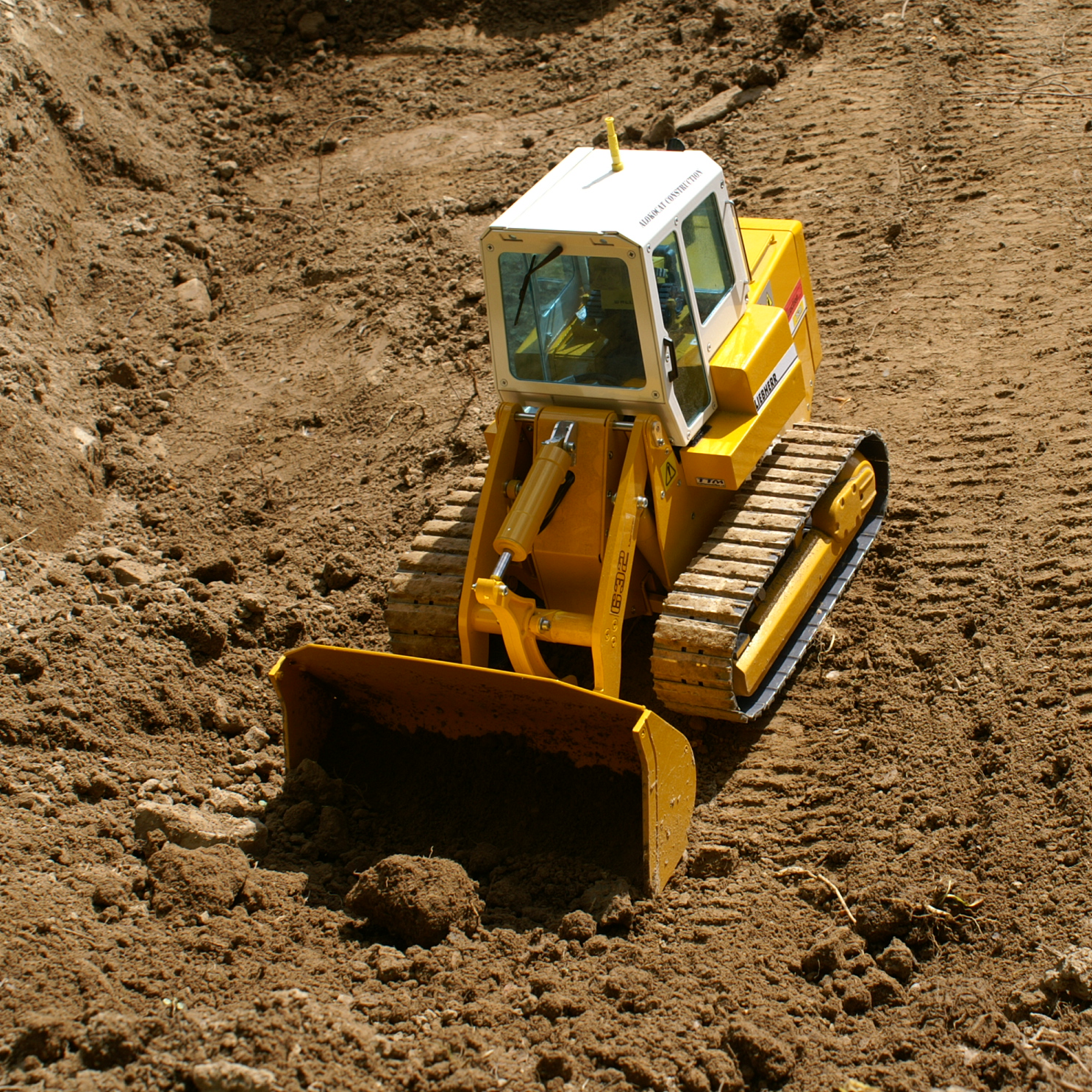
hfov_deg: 29.4
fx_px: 2070
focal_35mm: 58
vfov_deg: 29.6
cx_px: 712
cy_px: 543
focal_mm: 30
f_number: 9
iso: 100
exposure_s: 1/200
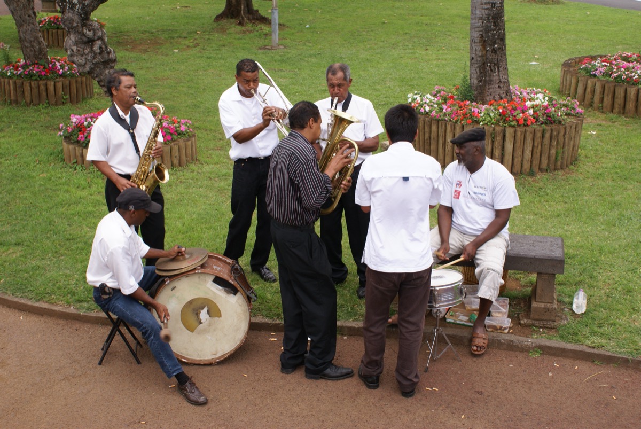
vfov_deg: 29.9
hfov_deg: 43.6
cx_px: 320
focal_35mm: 45
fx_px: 802
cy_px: 214
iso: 100
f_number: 6.3
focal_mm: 30
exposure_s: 1/100
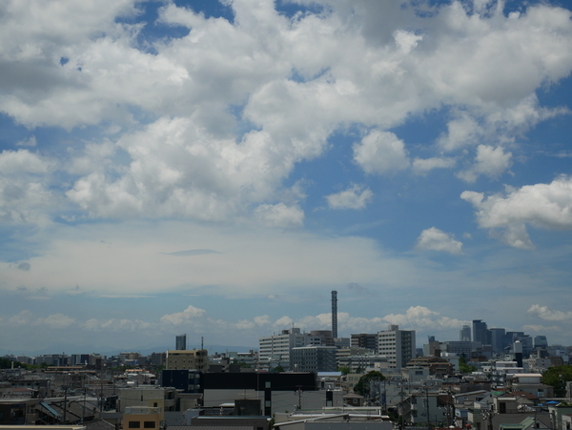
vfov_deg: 26.1
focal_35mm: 56
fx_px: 926
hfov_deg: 34.3
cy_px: 215
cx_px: 286
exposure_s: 1/500
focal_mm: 28
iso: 200
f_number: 11
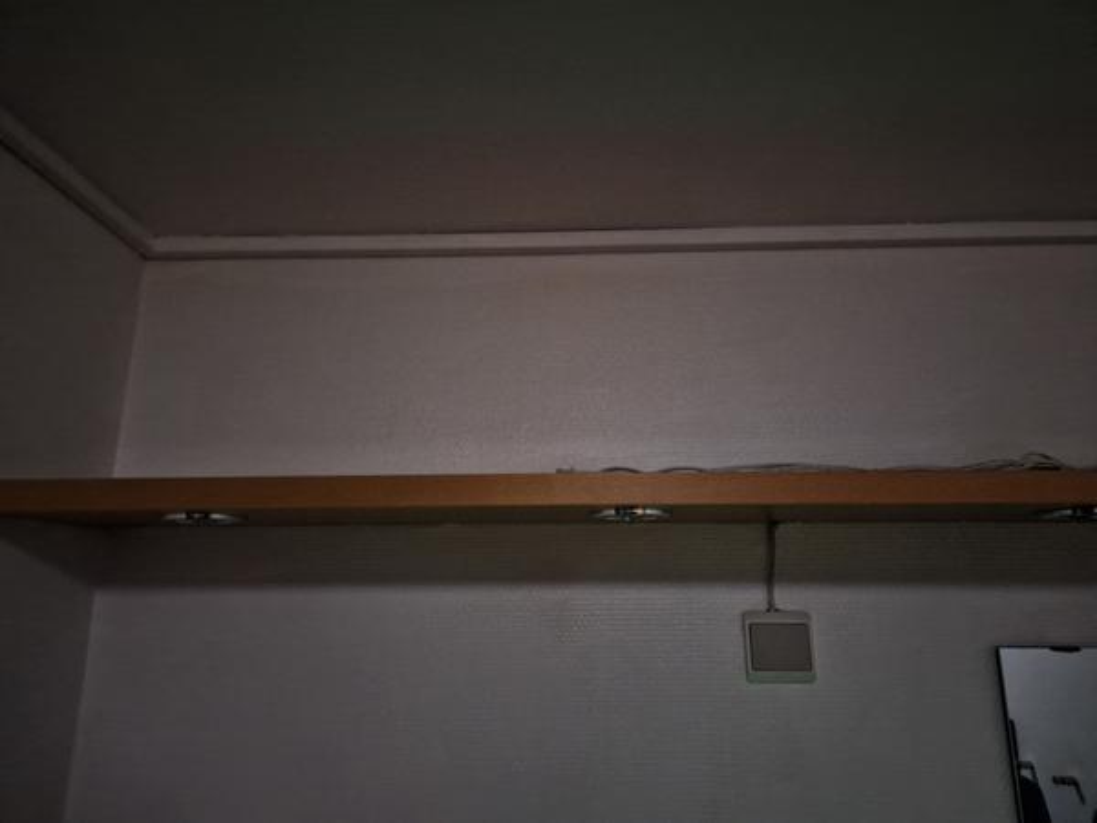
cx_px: 548
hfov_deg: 73.9
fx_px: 729
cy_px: 412
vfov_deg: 58.9
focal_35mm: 23
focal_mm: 5.4
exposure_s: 1/10
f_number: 1.8
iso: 1600
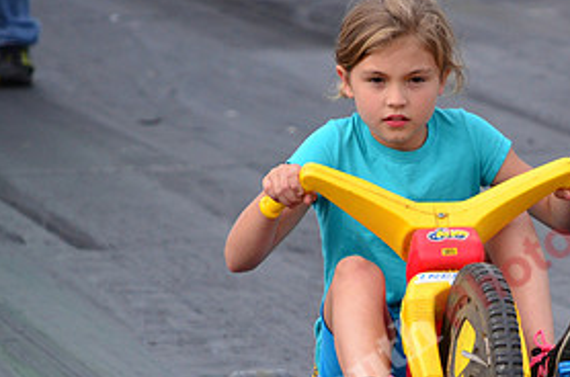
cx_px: 474
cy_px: 311
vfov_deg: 2.7
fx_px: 7914
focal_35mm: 501
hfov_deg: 4.1
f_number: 5.3
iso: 1000
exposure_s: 1/2000
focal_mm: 160
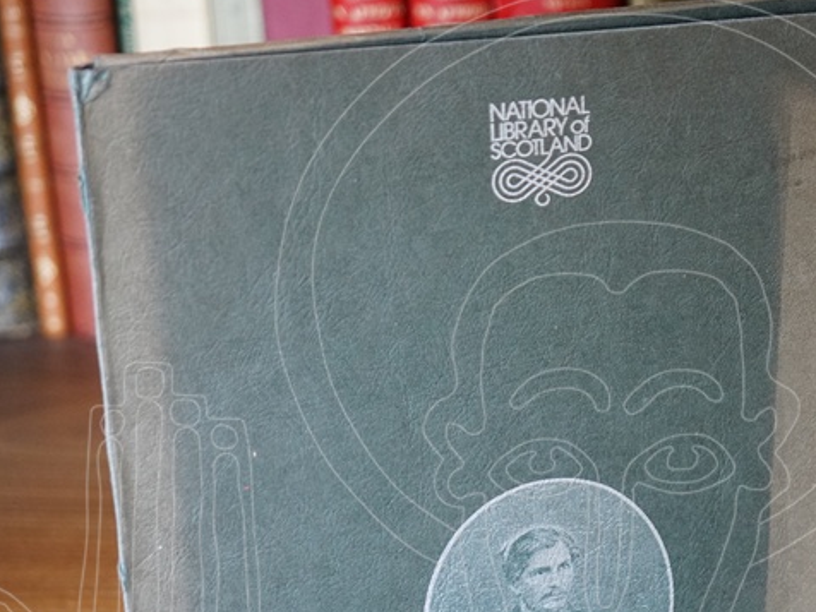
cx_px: 607
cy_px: 464
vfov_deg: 14.6
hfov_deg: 19.3
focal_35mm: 101
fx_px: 2381
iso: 2500
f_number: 2.8
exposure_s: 1/160
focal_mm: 50
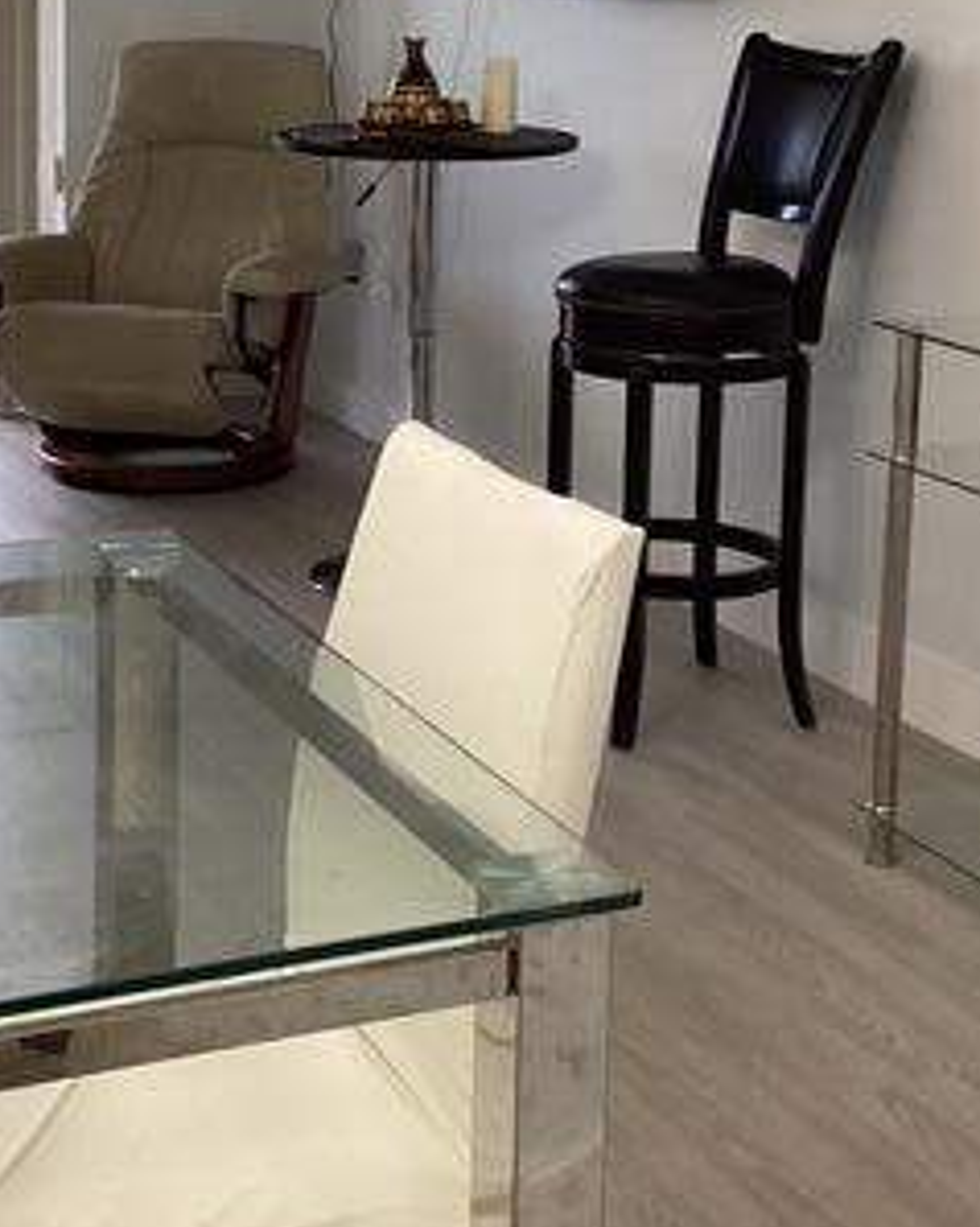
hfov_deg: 23.4
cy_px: 272
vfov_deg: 28.6
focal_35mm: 65
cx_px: 387
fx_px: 2359
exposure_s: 1/60
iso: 160
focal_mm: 3.3
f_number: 2.4
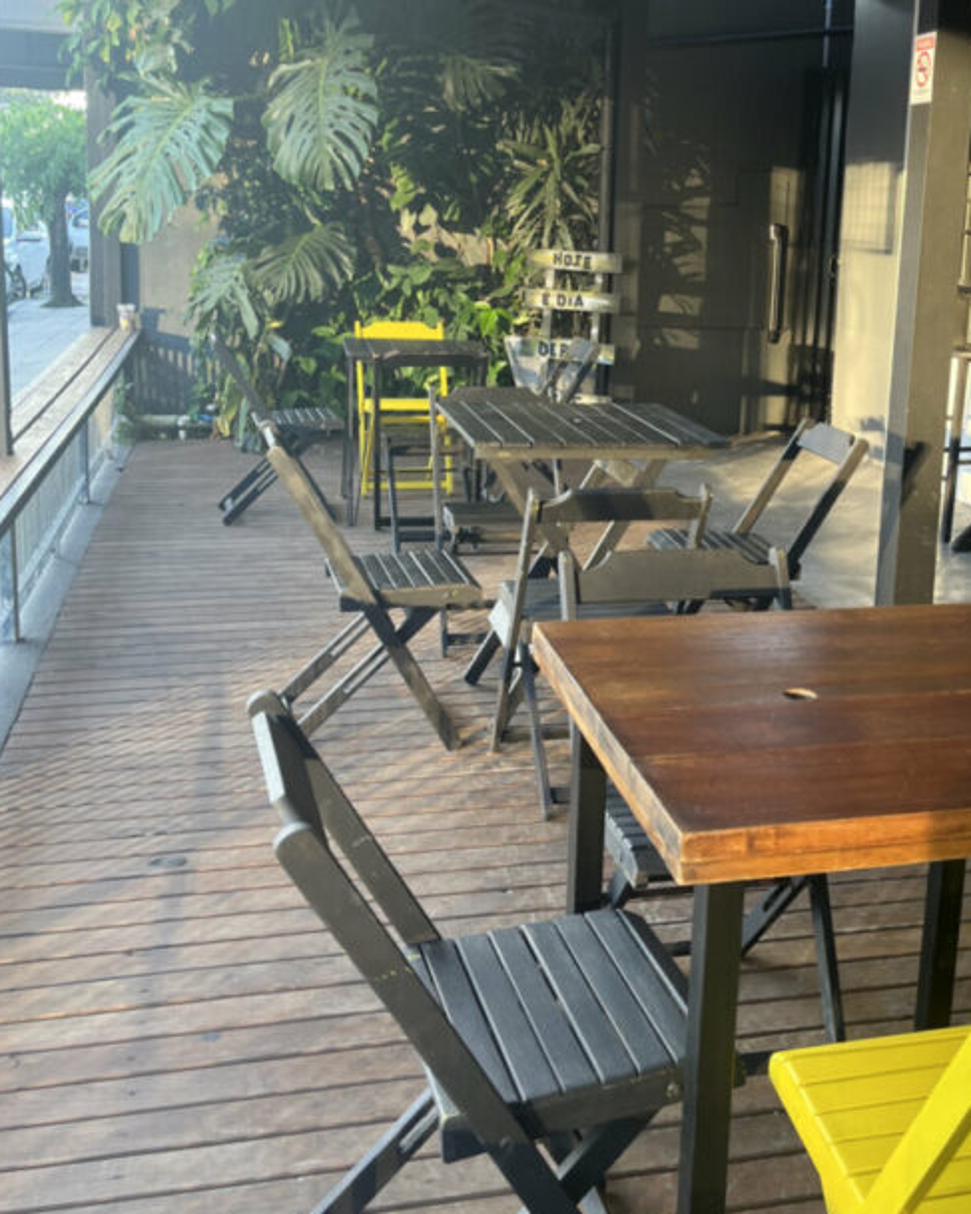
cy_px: 431
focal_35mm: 40
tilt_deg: -9.1
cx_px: 678
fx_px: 1437
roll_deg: -1.9
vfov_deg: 45.3
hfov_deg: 36.8
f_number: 1.6
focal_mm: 5.1
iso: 50
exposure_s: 1/120
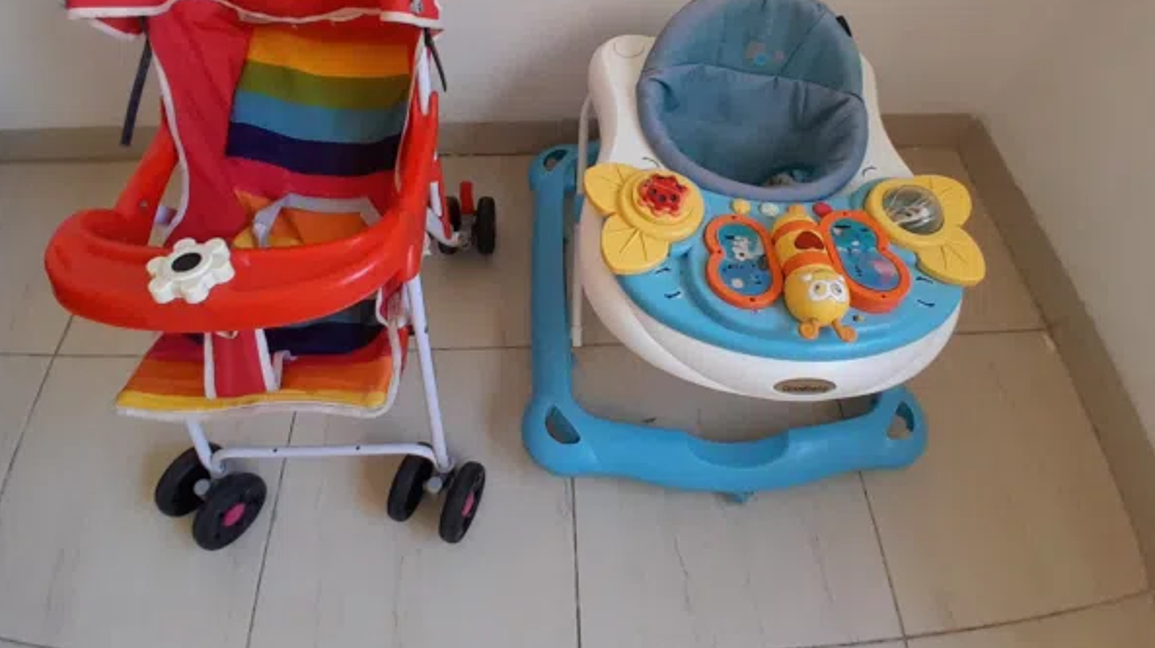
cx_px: 555
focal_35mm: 20
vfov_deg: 54.1
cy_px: 191
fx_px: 612
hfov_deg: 86.6
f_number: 2.2
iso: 100
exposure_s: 1/50
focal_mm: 1.46
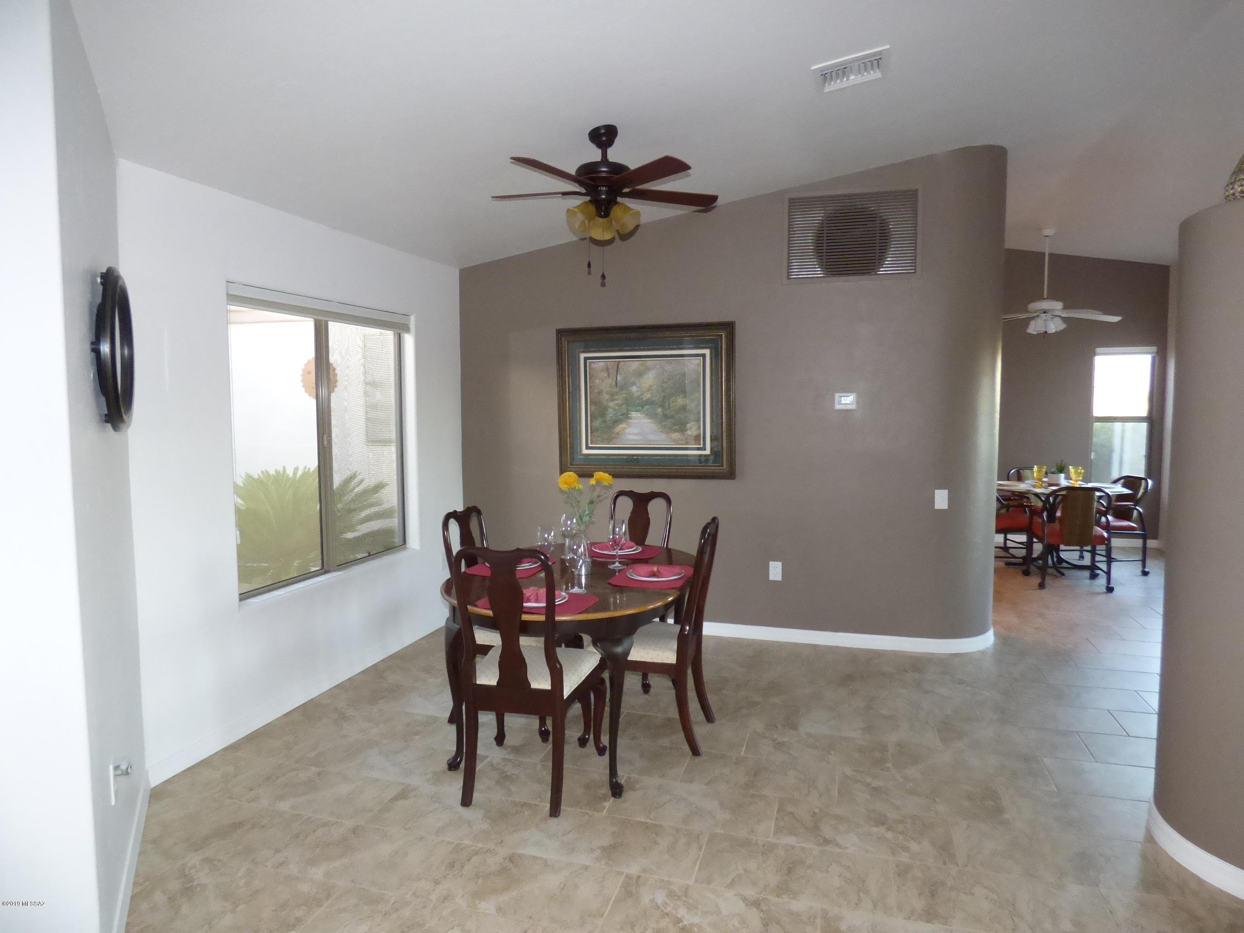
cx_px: 622
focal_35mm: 20
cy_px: 466
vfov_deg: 66.0
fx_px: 719
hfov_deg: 81.7
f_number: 2.8
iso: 800
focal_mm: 3.58
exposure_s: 1/60
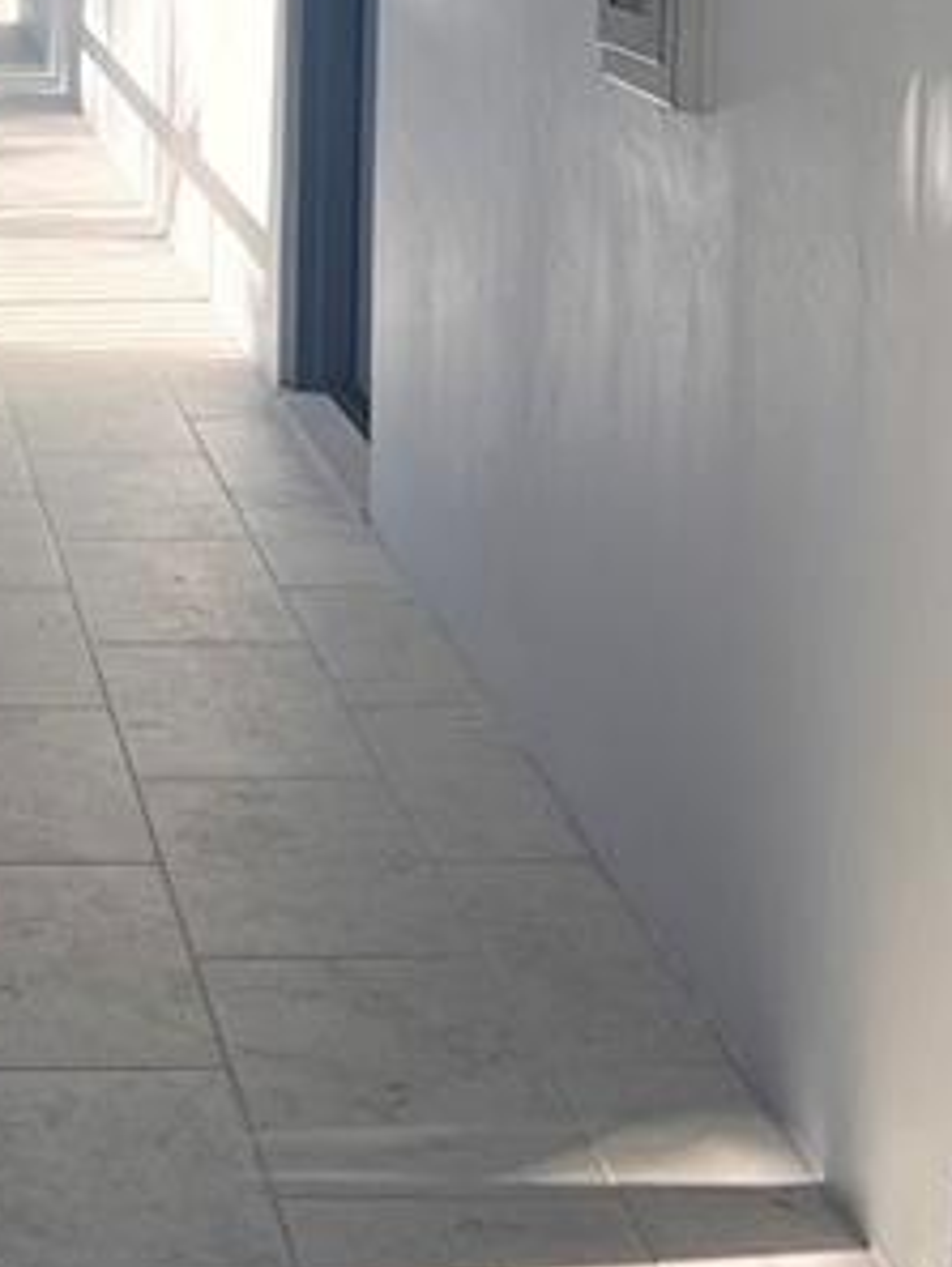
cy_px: 30
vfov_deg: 18.3
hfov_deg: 13.8
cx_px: -124
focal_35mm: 105
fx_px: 3847
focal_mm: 5.7
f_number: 1.5
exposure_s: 1/1645
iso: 50
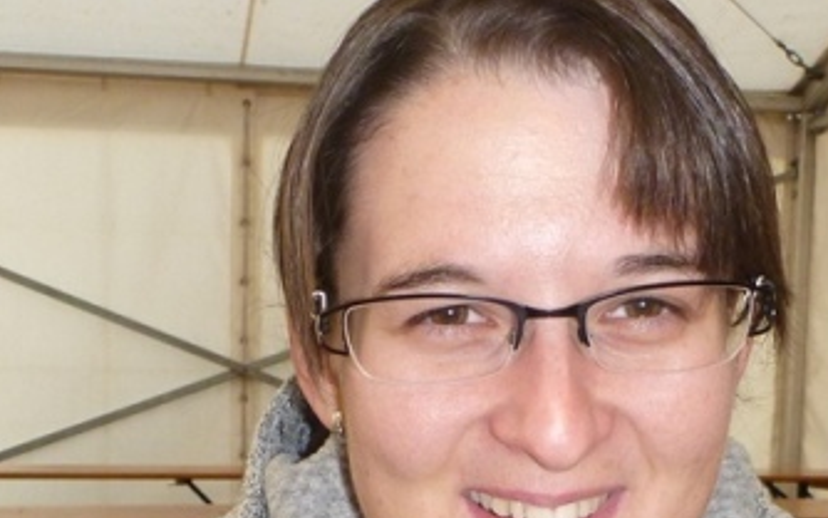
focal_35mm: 71
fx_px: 1603
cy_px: 622
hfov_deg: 28.9
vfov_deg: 17.5
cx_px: 459
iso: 250
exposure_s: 1/60
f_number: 3.3
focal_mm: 4.9
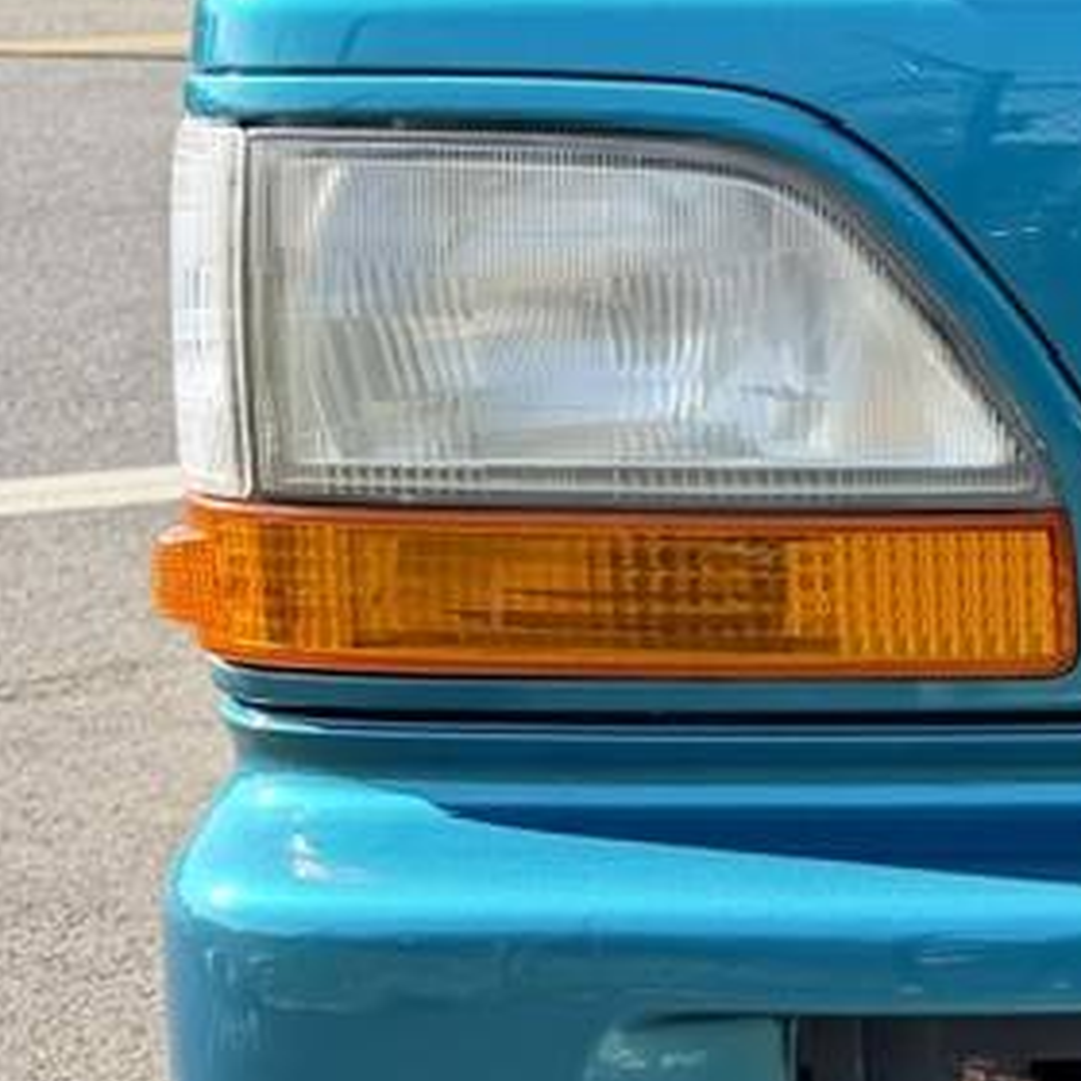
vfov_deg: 17.7
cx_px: 2127
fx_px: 3427
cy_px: 154
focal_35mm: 97
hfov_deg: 14.9
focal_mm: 6.76
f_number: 1.78
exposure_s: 1/1585
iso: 100
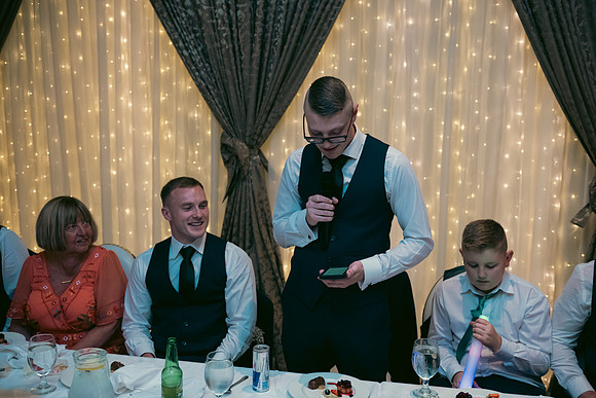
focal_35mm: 42
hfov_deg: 46.4
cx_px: 298
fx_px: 695
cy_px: 199
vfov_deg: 31.9
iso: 800
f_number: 3.5
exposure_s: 1/160
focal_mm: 42
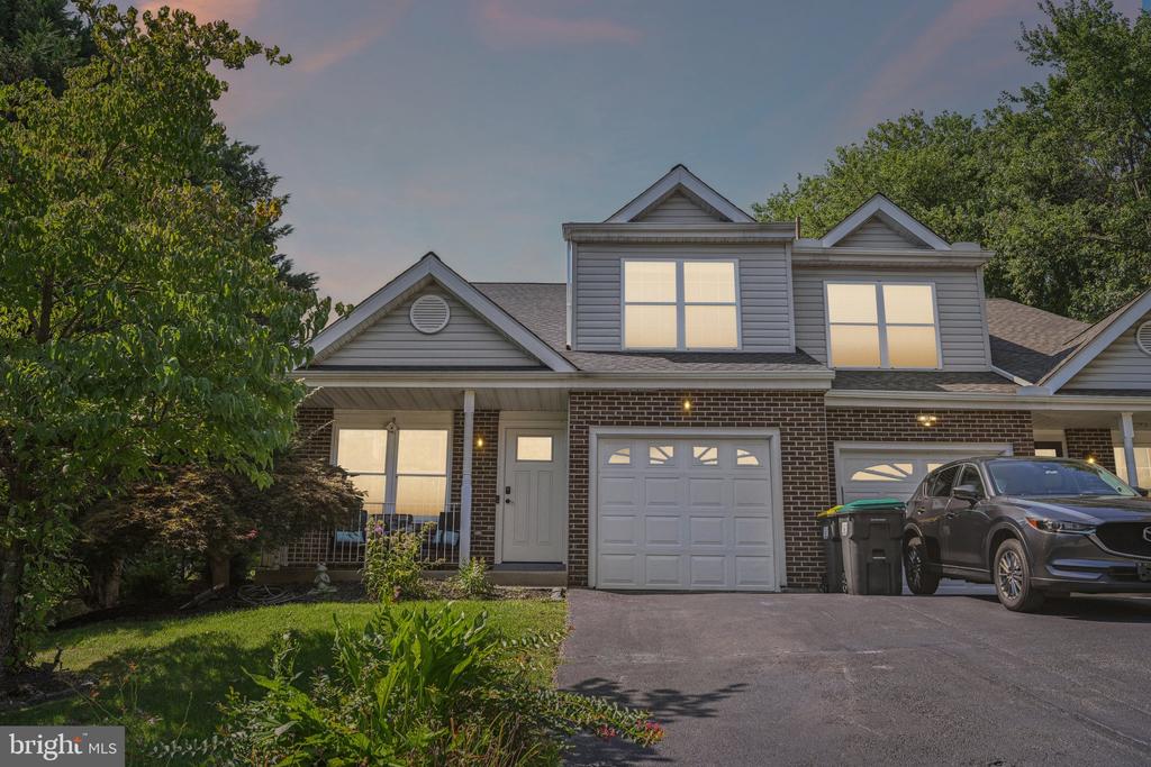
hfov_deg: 61.9
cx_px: 576
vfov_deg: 43.6
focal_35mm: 30
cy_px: 384
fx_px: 959
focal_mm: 30
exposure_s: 1/400
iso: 400
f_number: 8
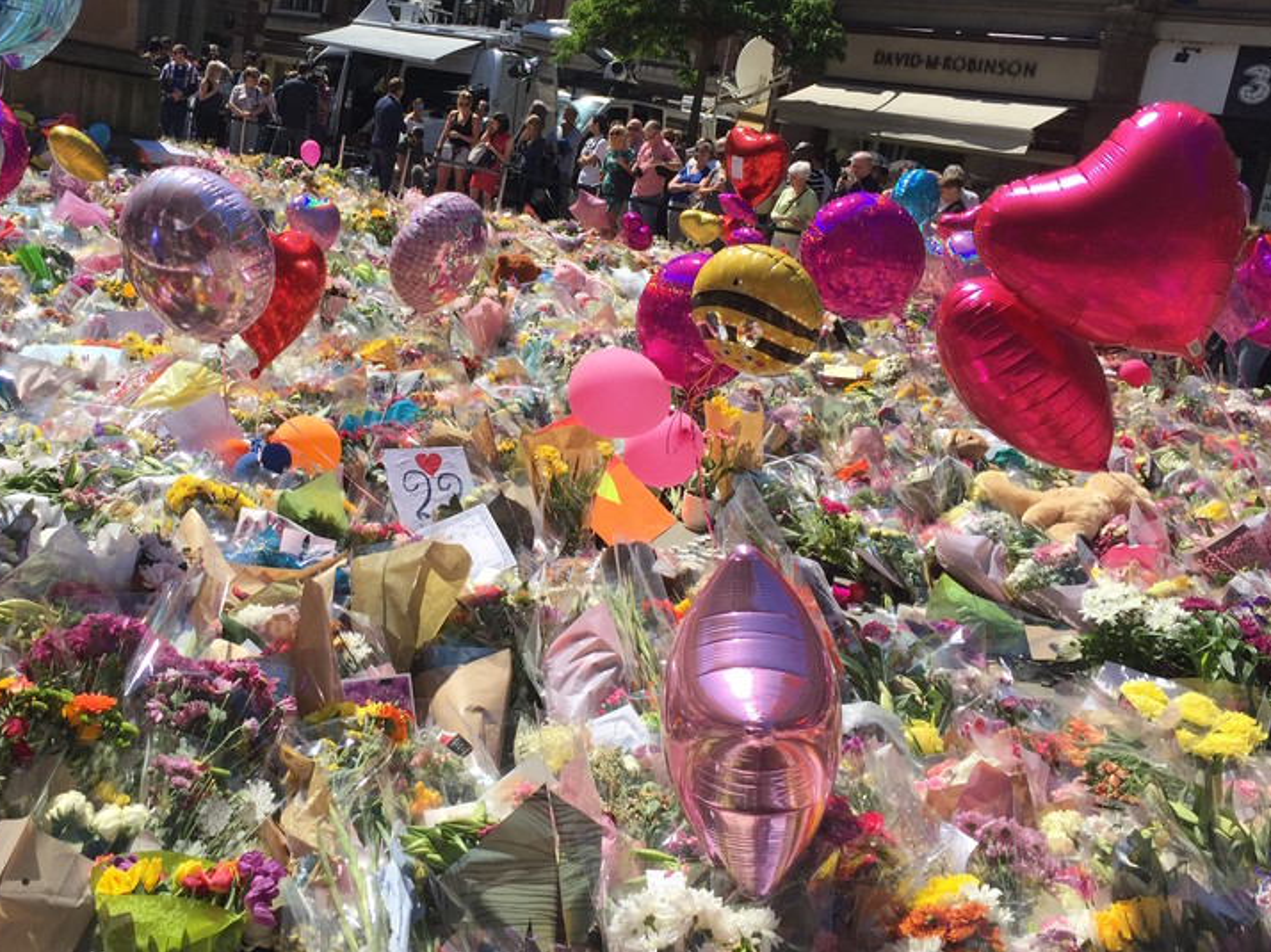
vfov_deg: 36.7
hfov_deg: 47.5
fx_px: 1431
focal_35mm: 39
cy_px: 397
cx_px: 486
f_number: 2.2
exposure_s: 1/2825
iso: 32
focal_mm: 4.15
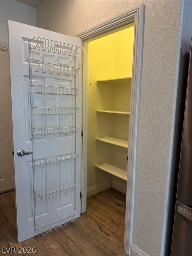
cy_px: 128
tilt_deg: -8.9
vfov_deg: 71.6
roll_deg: -1.3
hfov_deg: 56.8
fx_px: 177
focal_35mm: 24
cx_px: 96
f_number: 1.78
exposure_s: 1/120
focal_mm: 6.76
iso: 160
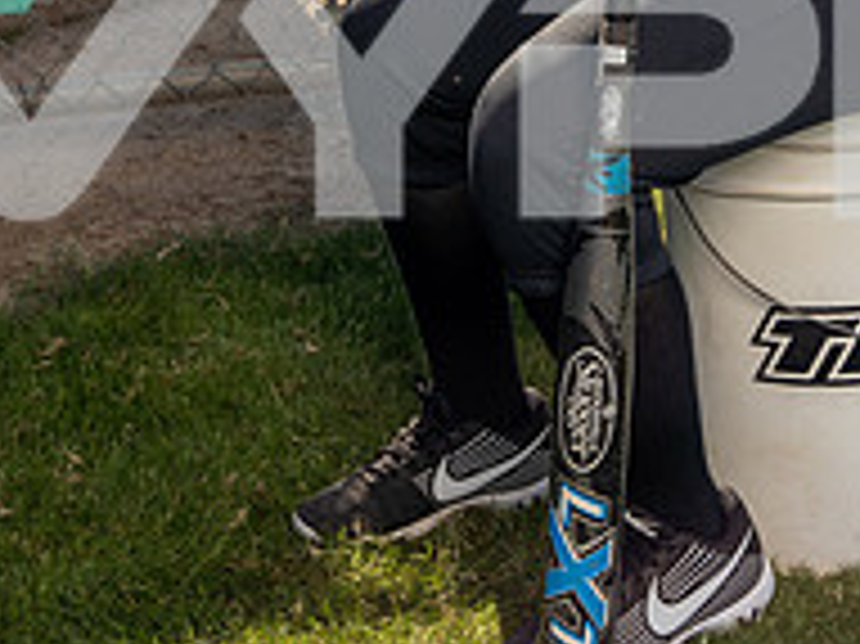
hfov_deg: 20.7
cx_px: 477
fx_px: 2359
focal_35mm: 95
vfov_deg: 14.7
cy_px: -234
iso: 125
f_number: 8
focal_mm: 42
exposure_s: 1/250
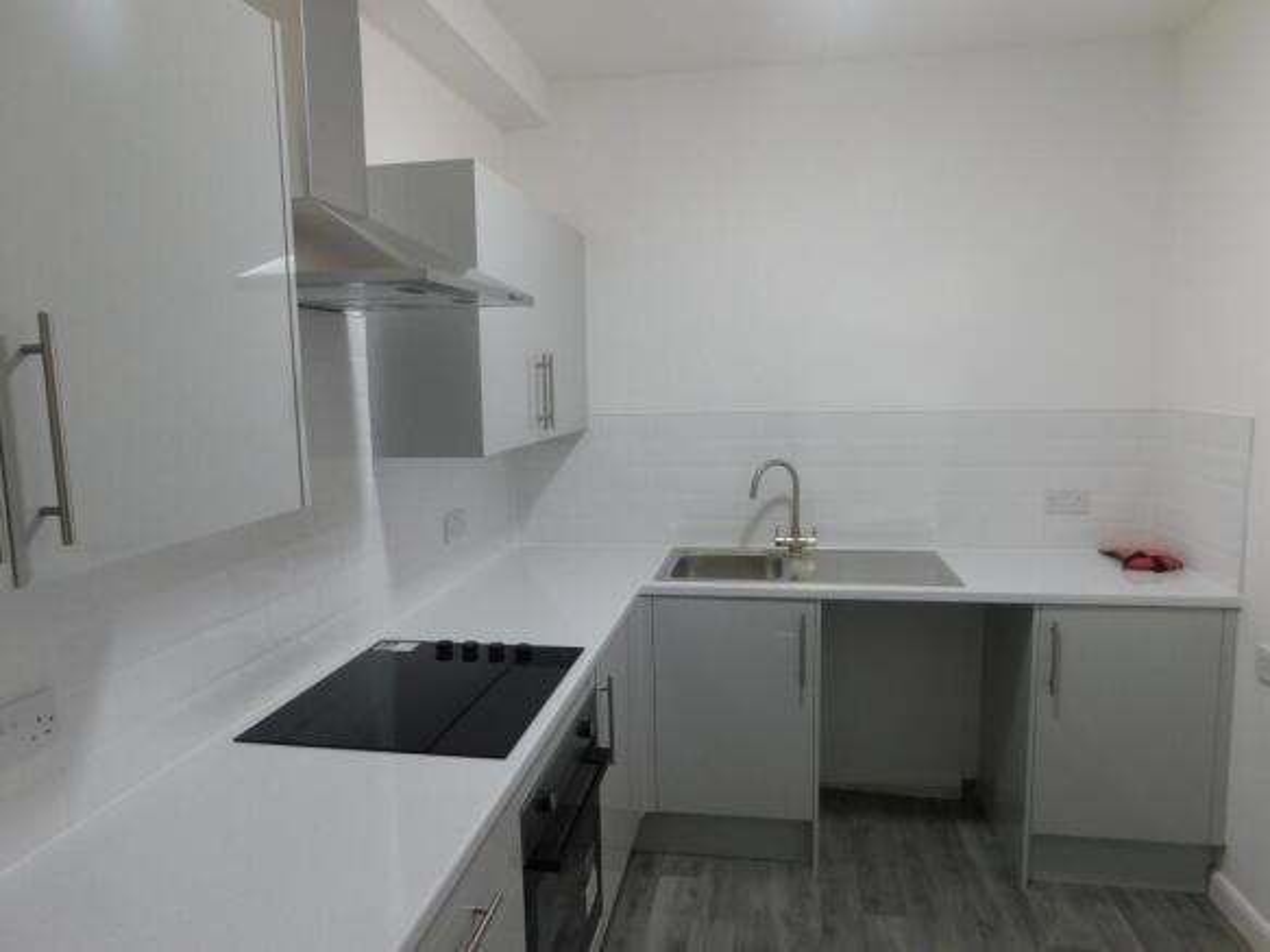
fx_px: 844
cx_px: 635
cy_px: 476
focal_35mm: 23
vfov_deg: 58.9
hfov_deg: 73.9
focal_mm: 4
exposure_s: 1/30
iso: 160
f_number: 3
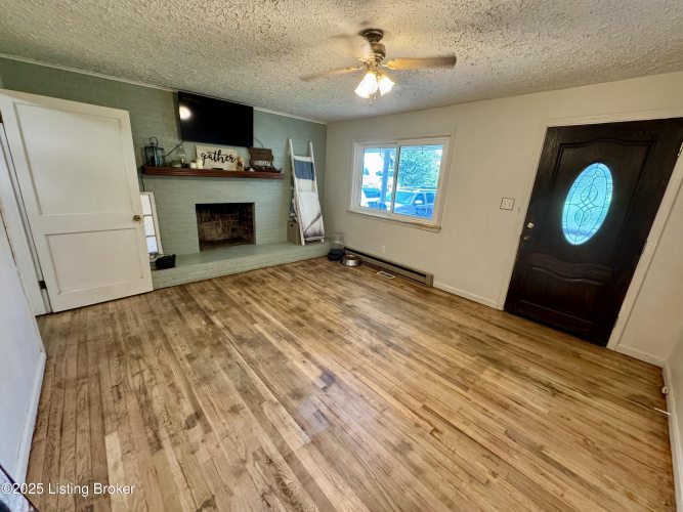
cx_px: 342
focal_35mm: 14
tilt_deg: -16.9
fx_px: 276
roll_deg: -2.9
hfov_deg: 102.1
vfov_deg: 85.7
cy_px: 256
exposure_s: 1/60
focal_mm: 2.22
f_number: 2.2
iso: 320
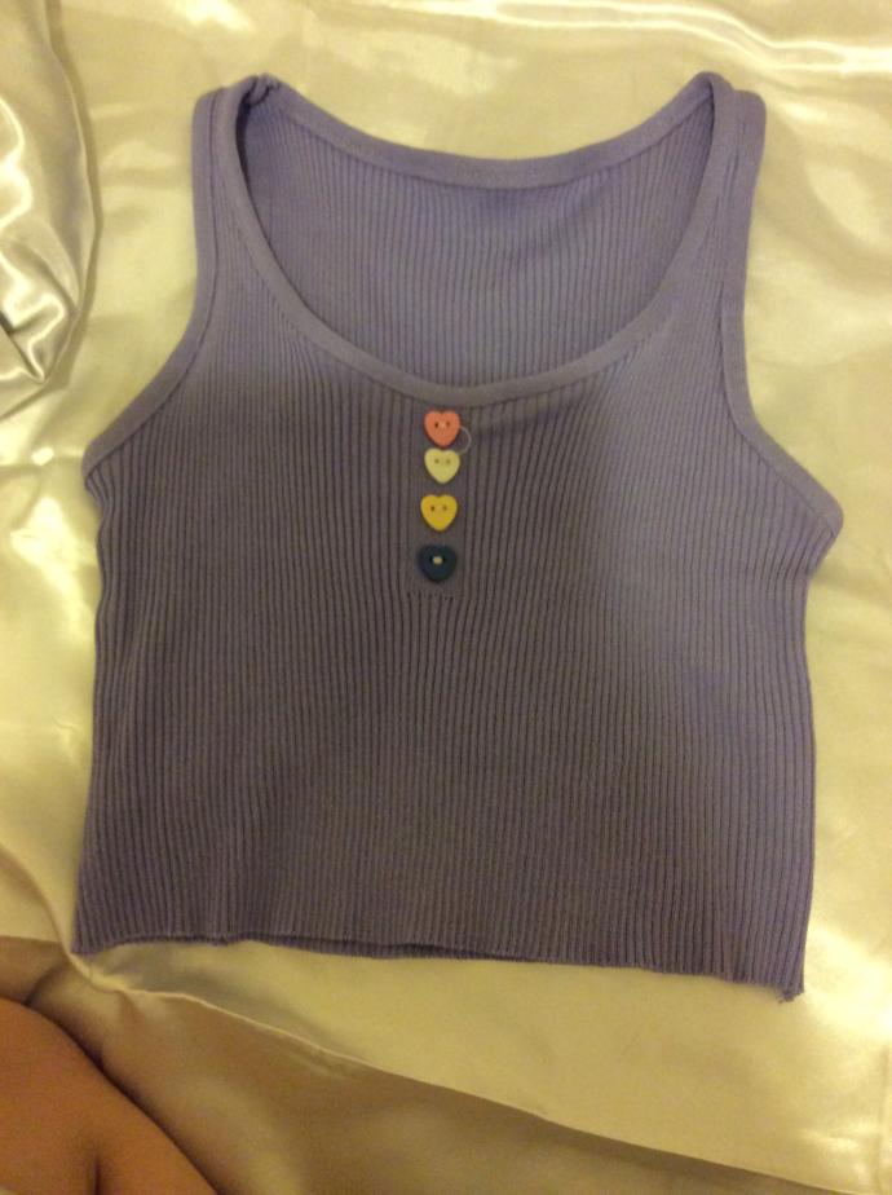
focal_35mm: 32
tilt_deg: -72.8
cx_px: 446
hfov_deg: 44.0
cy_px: 598
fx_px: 1103
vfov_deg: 56.9
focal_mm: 3.3
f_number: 2.4
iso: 250
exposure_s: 1/15
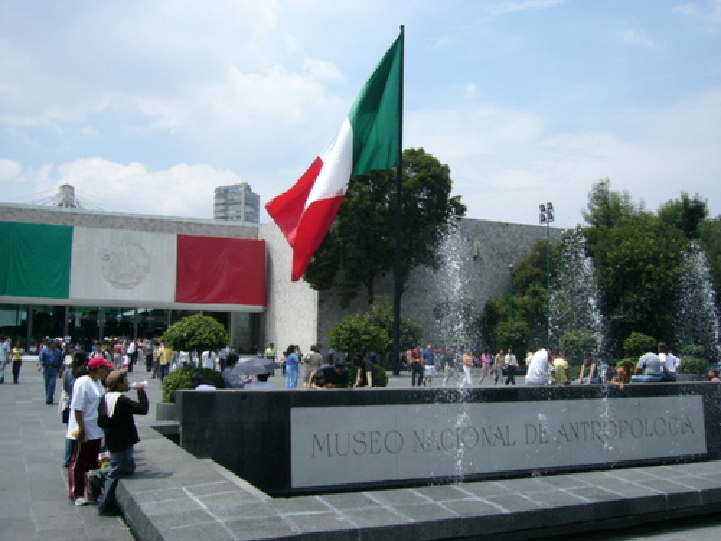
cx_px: 360
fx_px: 729
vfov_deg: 40.7
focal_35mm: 35
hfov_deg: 52.6
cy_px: 270
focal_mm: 5.8
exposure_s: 1/320
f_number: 8
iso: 100
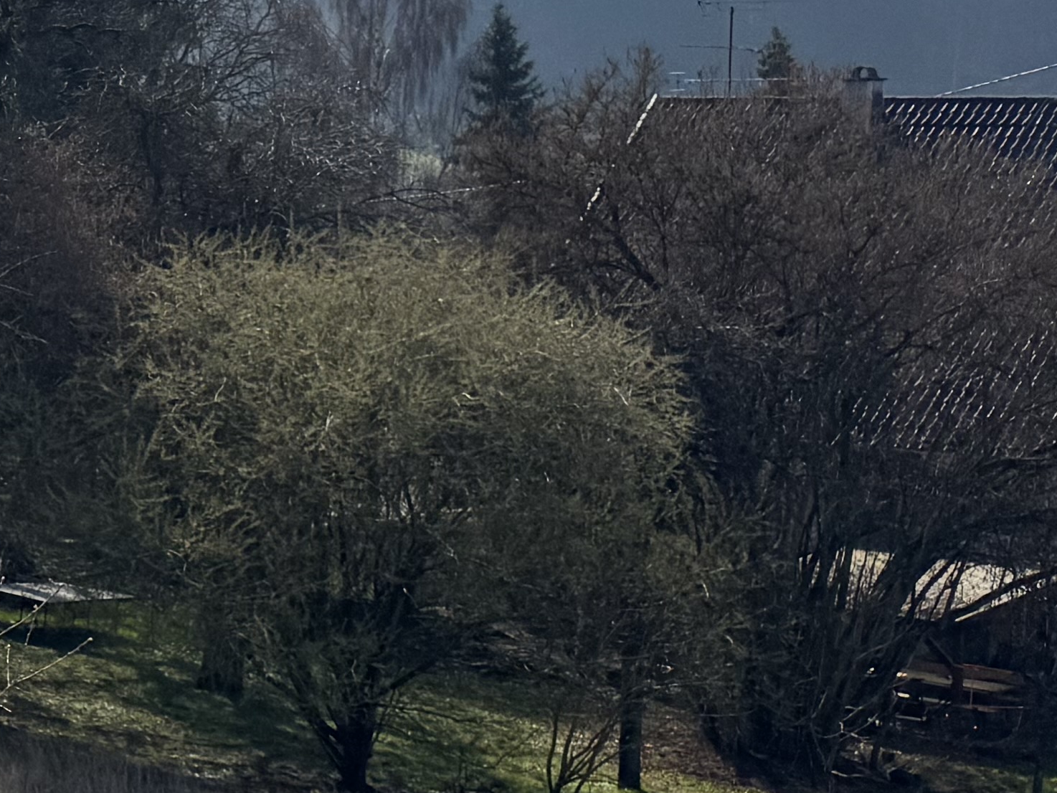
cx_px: -728
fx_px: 2840
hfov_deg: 17.8
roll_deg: +0.3
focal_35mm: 93
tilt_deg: -2.5
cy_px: 271
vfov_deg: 15.9
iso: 64
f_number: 1.78
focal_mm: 6.76
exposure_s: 1/12346
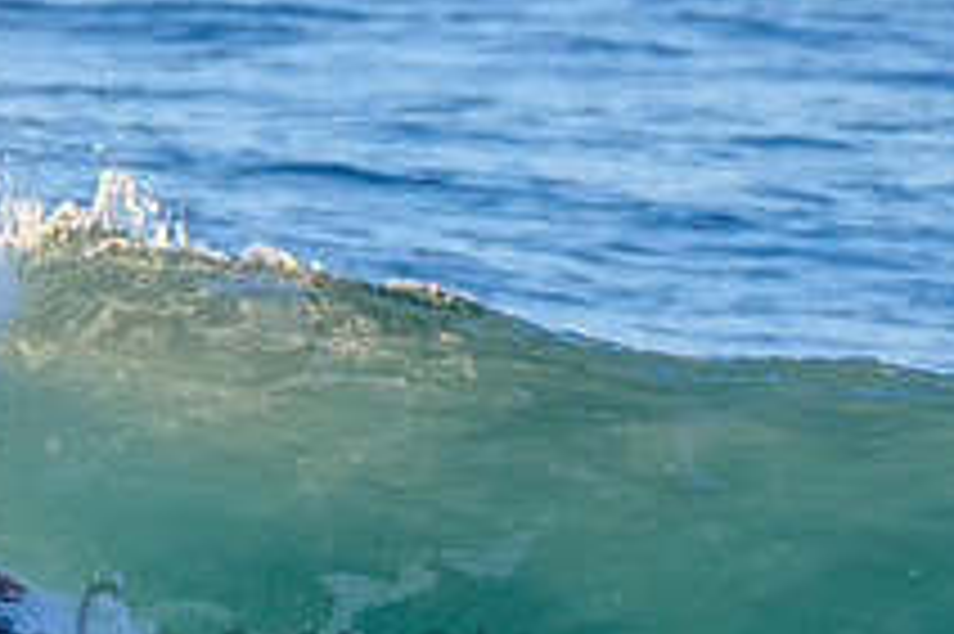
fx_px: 54334
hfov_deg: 1.0
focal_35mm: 2052
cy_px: 614
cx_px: 54
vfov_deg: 0.7
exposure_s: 1/1600
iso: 1100
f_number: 5.6
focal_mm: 500
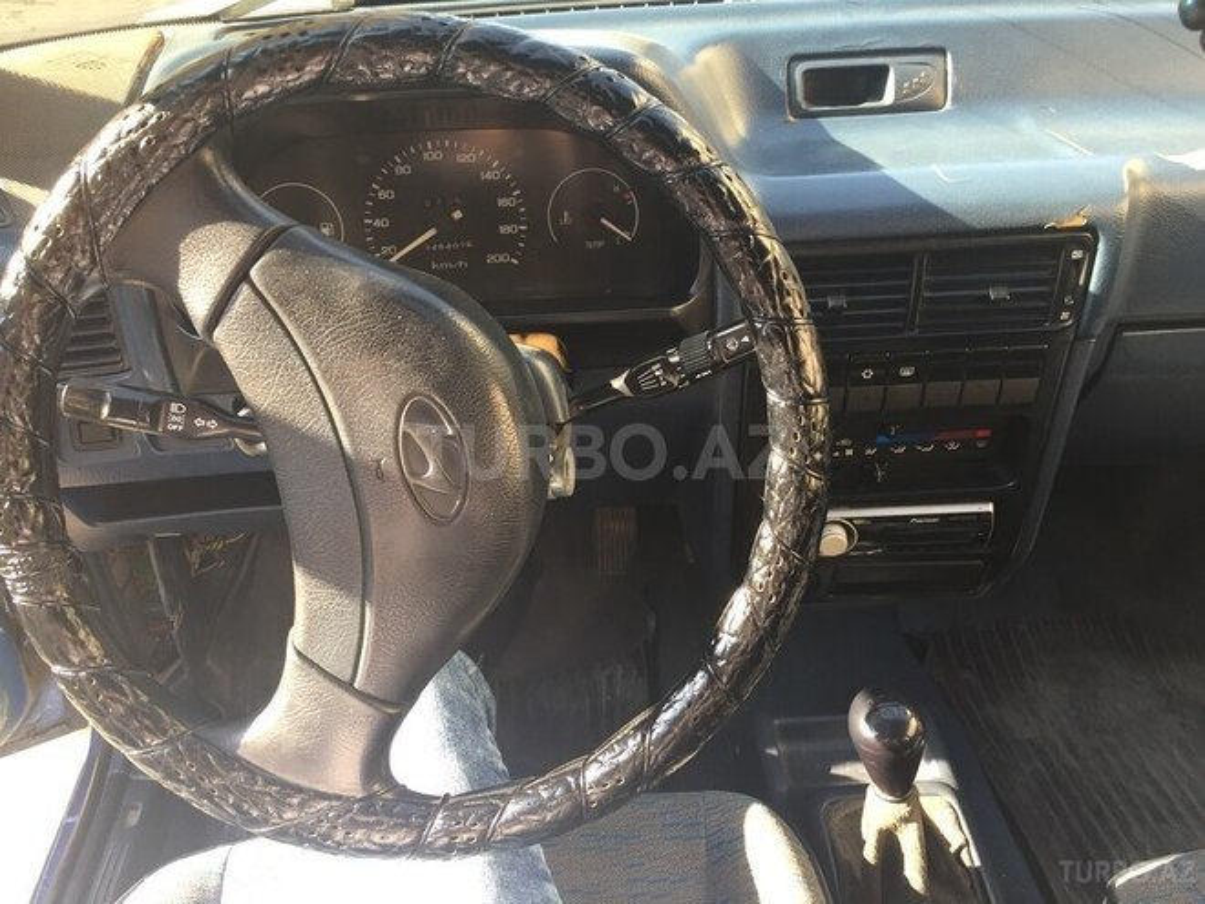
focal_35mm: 29
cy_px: 452
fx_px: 1010
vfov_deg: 48.2
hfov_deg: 61.7
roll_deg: +2.5
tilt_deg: -35.5
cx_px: 602
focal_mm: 4.15
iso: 50
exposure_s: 1/100
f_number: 2.2
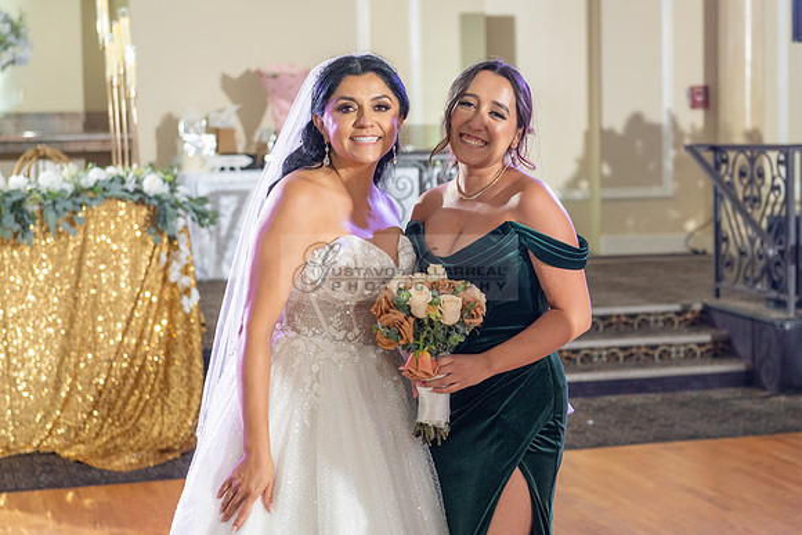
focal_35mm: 79
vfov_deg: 17.3
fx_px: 1759
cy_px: 289
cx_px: 451
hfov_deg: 25.7
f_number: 4
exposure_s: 1/160
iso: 800
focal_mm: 70
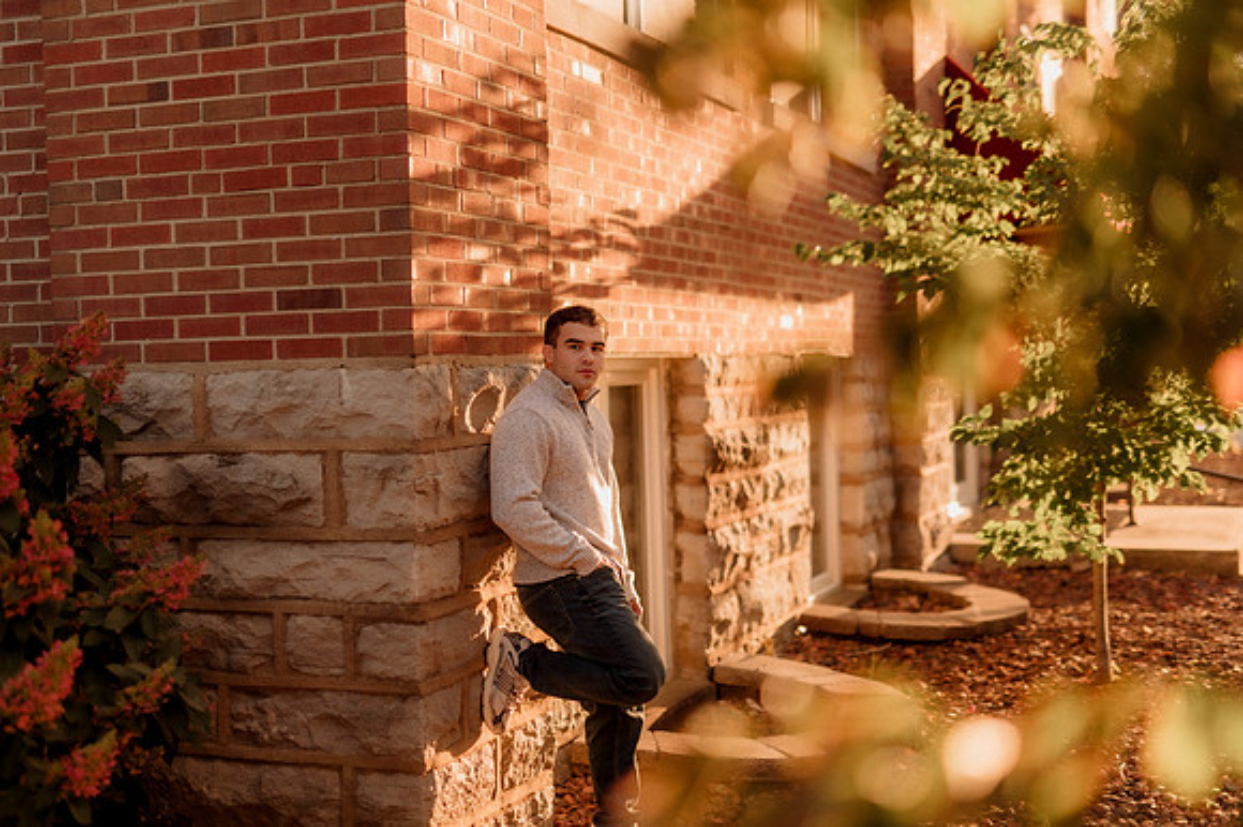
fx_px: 1725
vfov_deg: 27.0
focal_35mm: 50
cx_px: 622
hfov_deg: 39.6
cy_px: 414
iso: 250
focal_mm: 50
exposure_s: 1/1600
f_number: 1.4
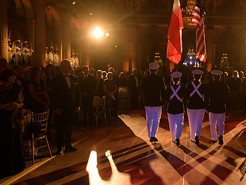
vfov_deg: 37.7
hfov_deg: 46.5
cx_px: 195
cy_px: 89
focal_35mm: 38
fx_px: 270
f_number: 3.2
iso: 1600
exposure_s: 1/125
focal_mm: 24
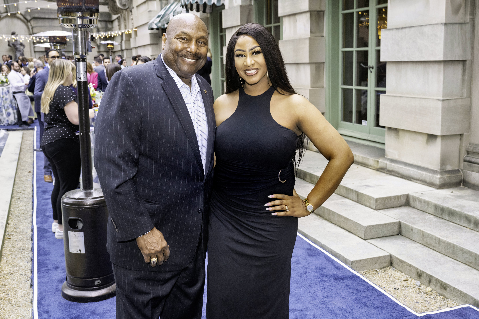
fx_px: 446
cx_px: 240
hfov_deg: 56.5
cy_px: 160
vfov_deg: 39.4
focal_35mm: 34
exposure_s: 1/160
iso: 1000
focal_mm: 33.5
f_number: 6.3
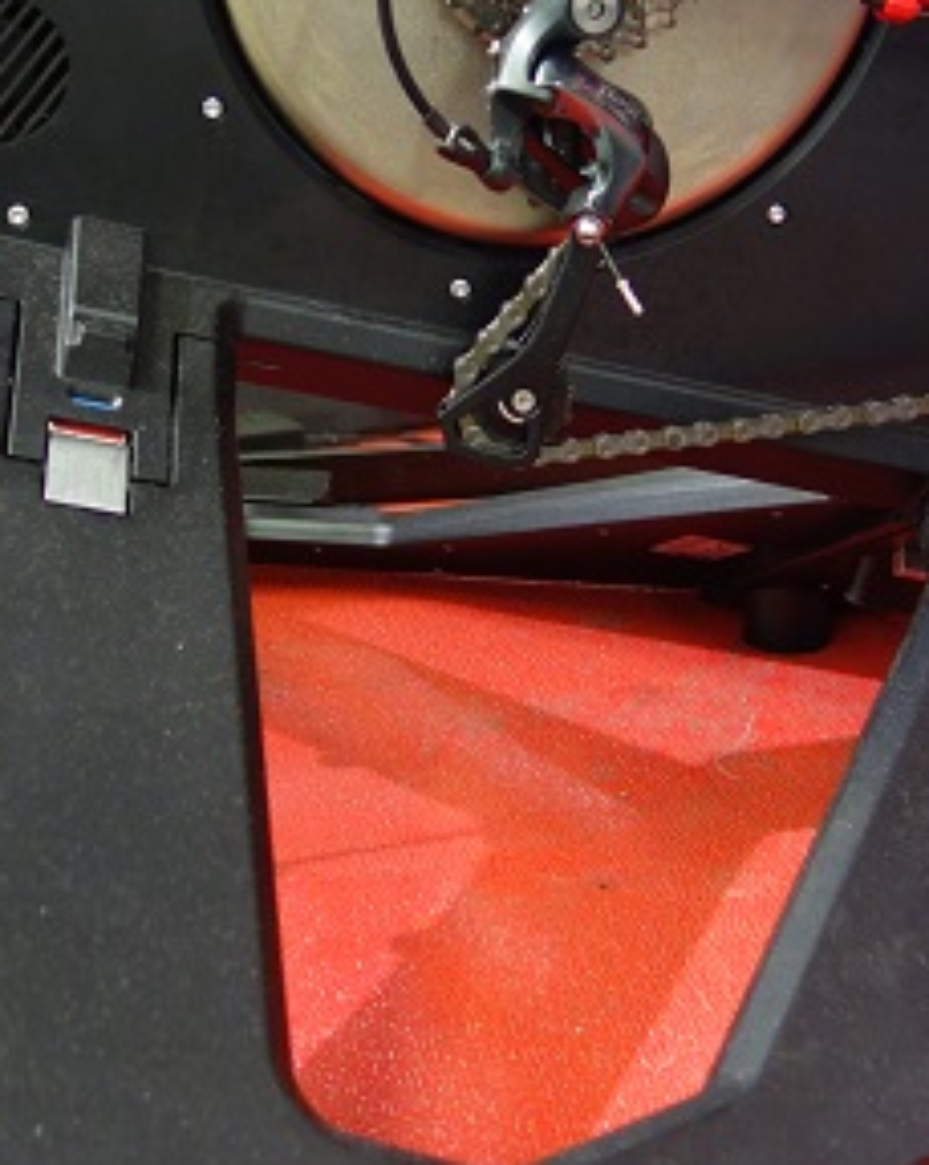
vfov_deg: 28.6
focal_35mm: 66
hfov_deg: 23.1
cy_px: 410
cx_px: 527
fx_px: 2272
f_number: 1.8
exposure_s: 1/60
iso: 320
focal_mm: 10.4
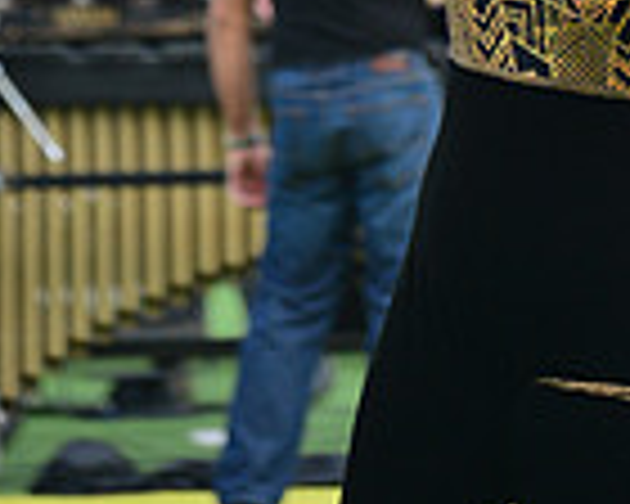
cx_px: 308
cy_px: -436
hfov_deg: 2.4
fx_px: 15215
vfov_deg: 1.9
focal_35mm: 816
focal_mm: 270
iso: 200
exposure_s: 1/800
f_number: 5.6
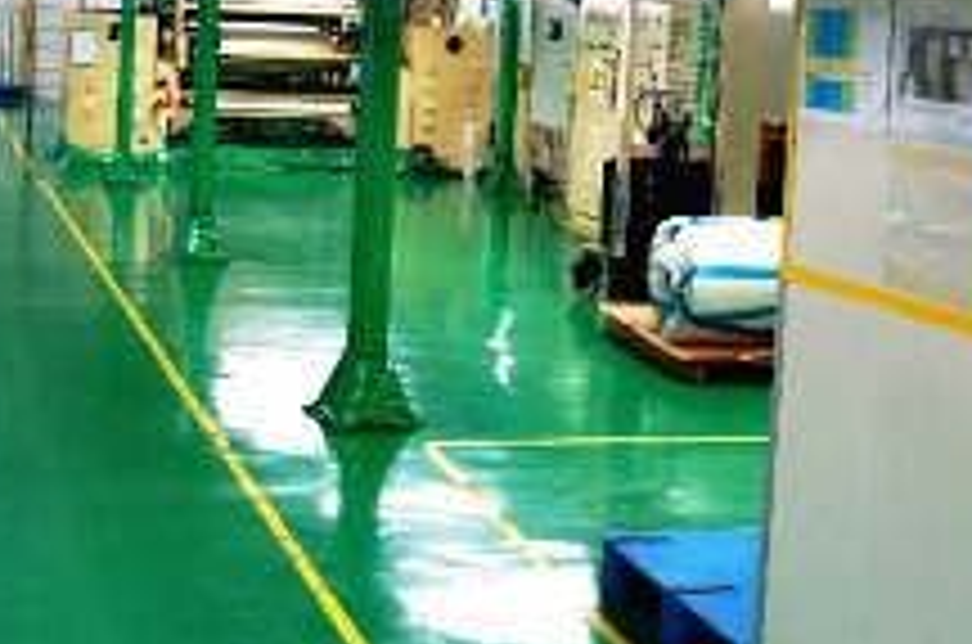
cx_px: 374
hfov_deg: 31.4
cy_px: 117
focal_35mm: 64
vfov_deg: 20.9
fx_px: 1724
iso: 400
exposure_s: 1/60
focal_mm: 18
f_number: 4
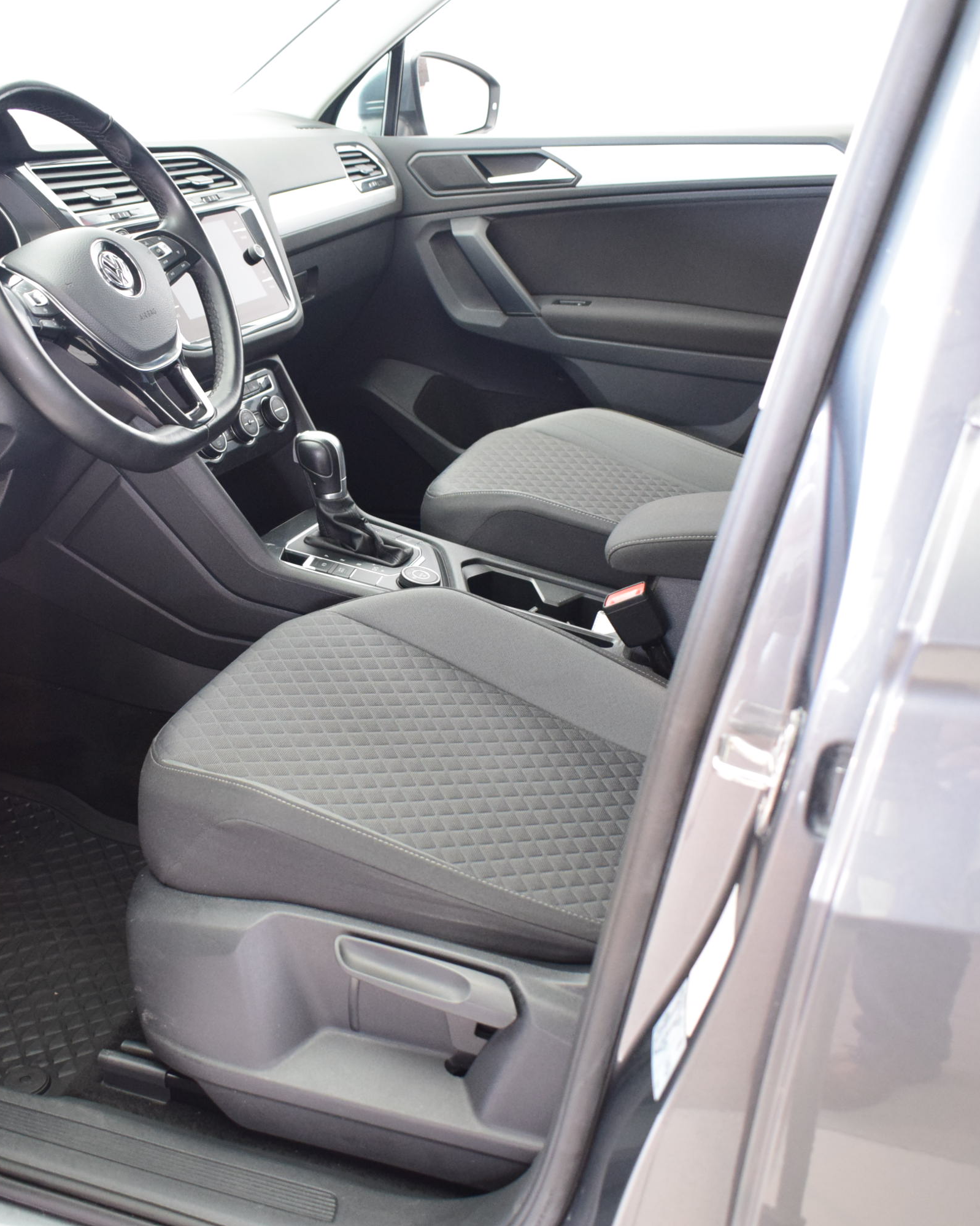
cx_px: 370
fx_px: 1378
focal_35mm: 38
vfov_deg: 47.9
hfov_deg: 38.9
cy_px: 613
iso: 1600
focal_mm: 18
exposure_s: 1/30
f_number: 3.5
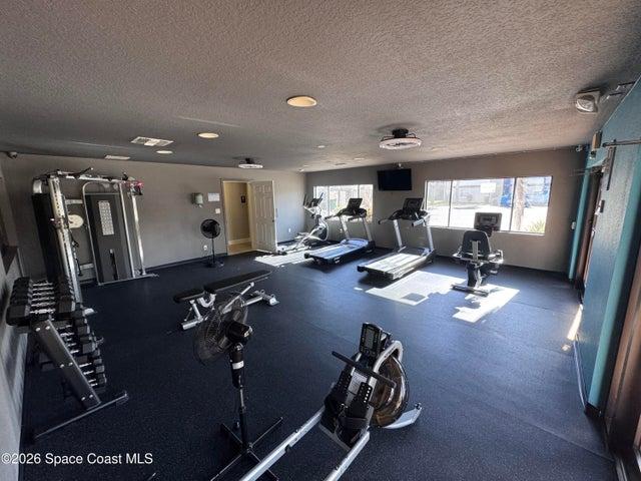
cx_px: 320
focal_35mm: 14
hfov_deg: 102.1
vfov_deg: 85.7
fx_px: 259
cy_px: 240
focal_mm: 2.22
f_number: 2.2
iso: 250
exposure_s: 1/99
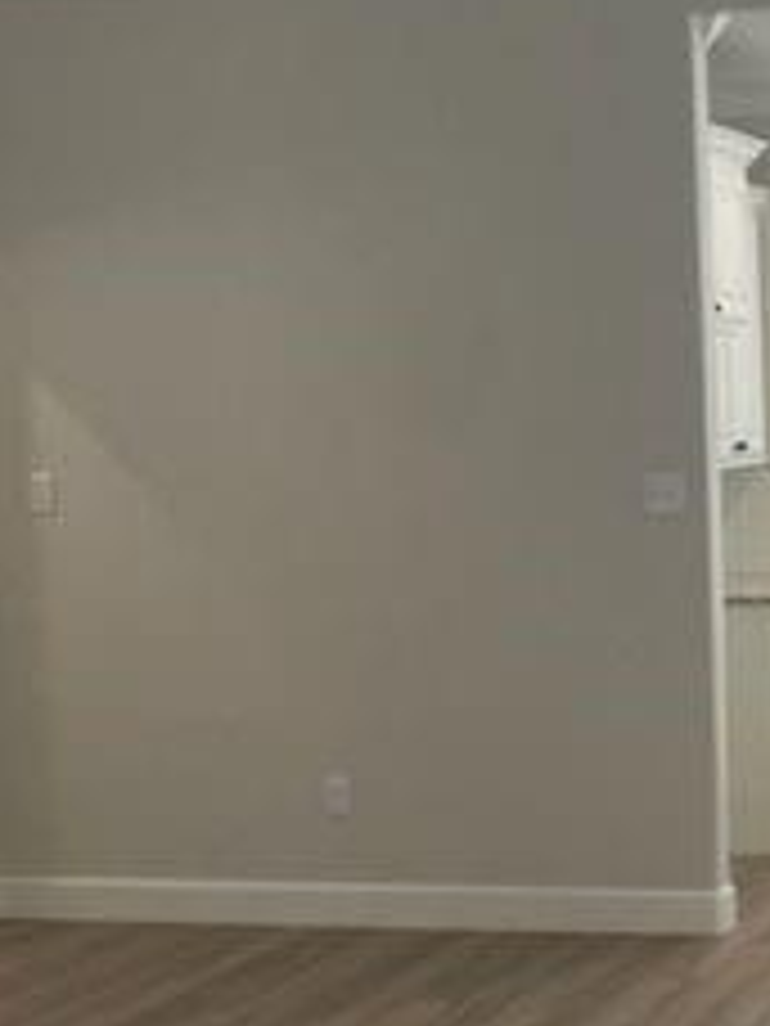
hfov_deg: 18.4
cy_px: 598
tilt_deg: -5.2
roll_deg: -0.4
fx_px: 2165
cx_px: 1076
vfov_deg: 26.6
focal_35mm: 73
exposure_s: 1/120
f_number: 1.6
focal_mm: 4.2
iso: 80
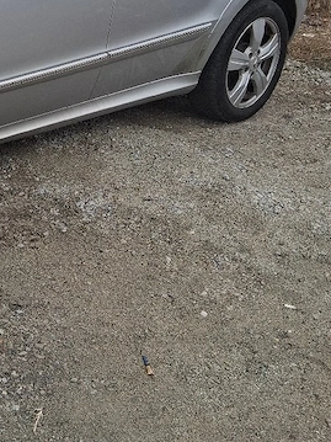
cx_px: -32
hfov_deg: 23.7
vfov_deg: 32.7
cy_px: 119
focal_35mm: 58
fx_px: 740
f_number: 1.8
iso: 25
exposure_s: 1/100
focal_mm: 3.98
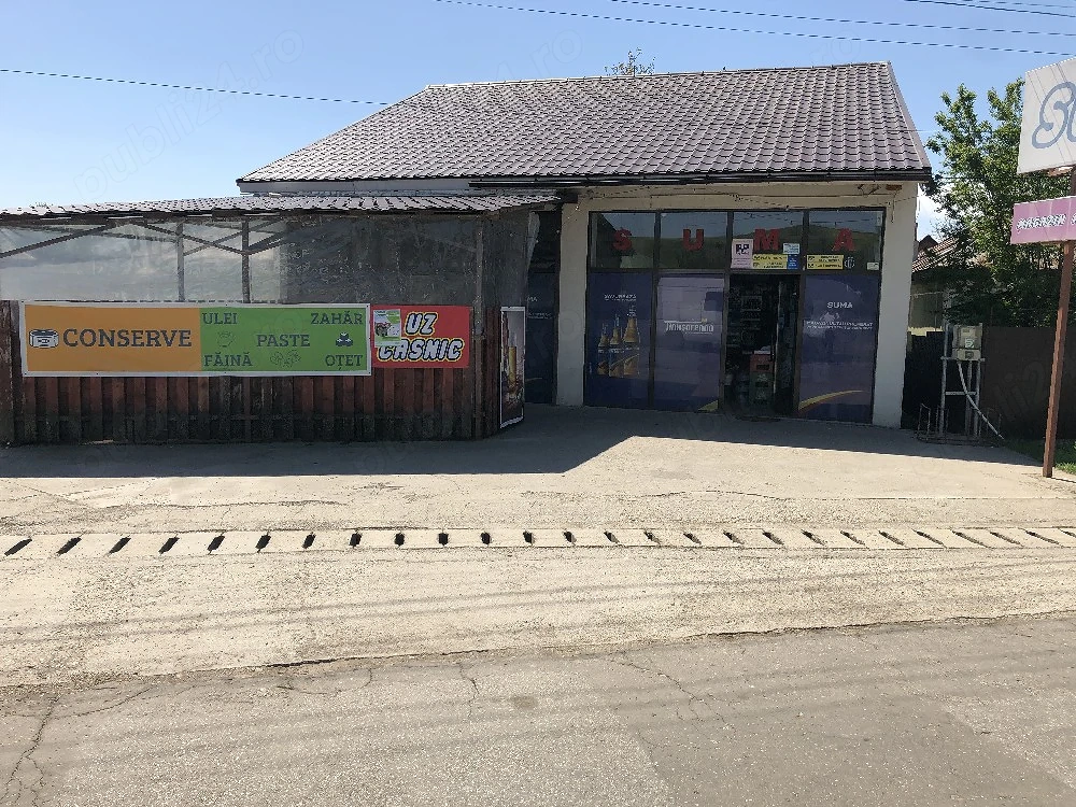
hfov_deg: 63.4
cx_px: 538
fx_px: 870
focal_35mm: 28
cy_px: 404
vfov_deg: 49.7
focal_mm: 4
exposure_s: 1/2500
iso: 20
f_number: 1.8
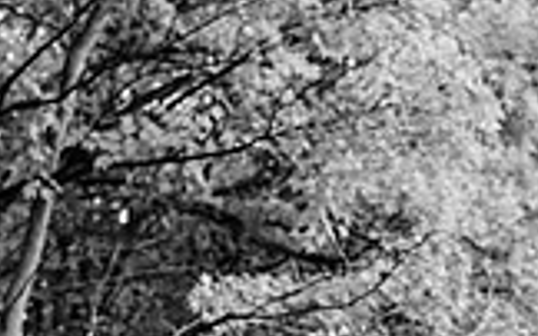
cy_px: 659
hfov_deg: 12.7
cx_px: 385
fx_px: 2403
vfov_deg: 7.7
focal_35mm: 164
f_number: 2.8
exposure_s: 1/200
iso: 320
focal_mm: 58
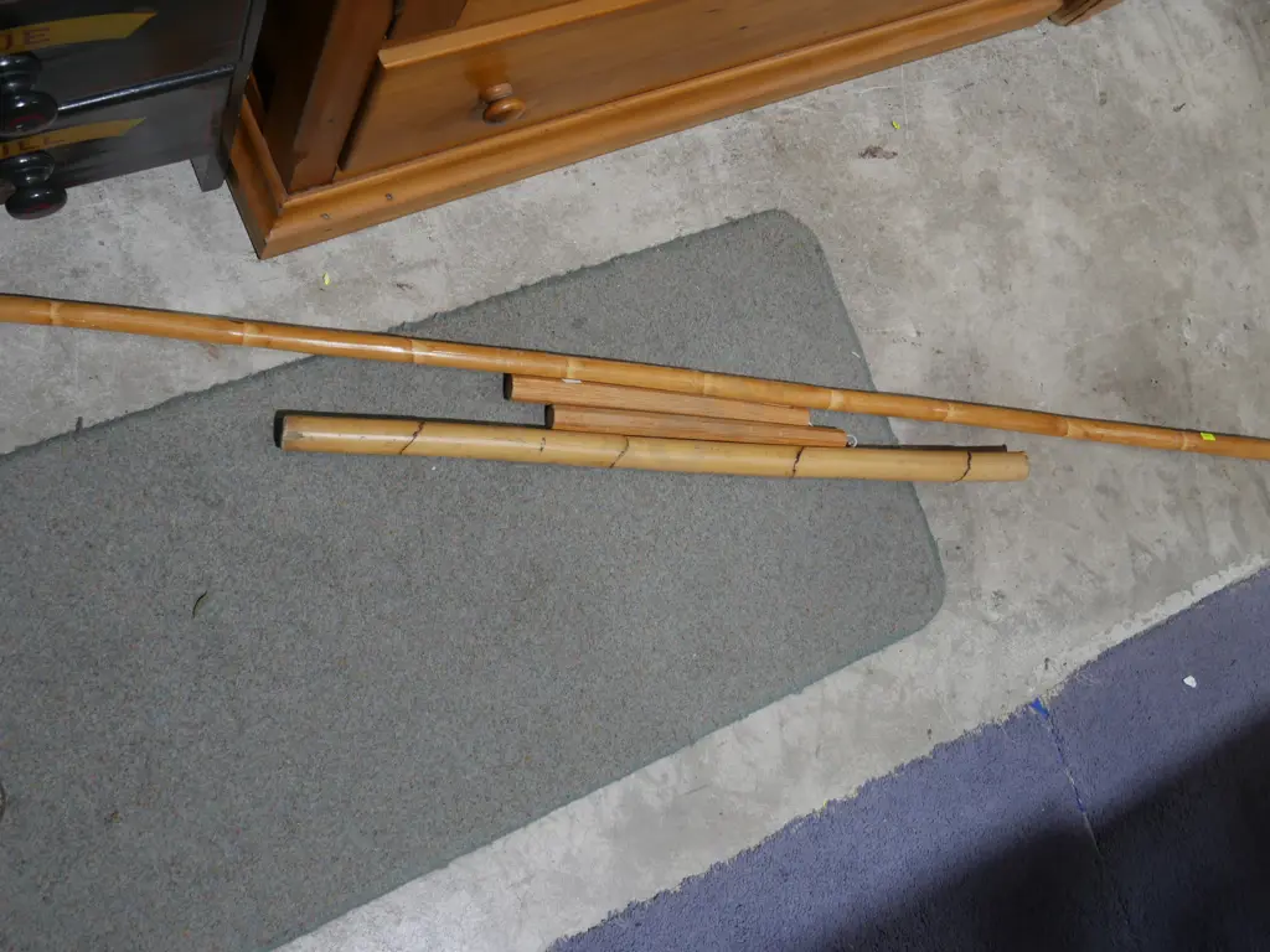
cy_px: 476
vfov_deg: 37.7
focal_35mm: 38
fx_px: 1394
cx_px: 635
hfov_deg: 49.0
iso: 320
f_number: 4.1
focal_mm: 19
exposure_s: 1/60
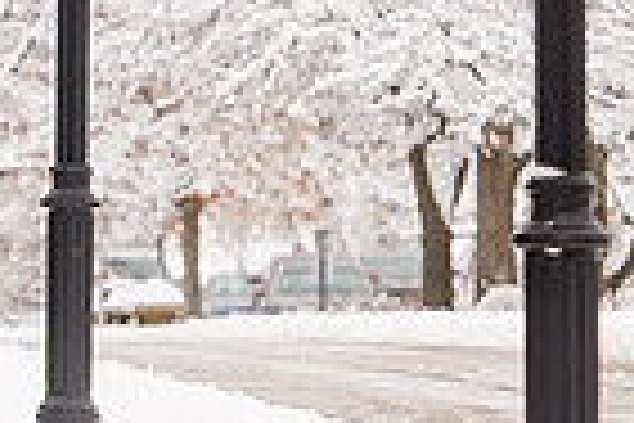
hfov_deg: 3.4
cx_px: -256
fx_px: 10495
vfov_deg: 2.3
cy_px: -25
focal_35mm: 596
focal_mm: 145
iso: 160
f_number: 3.5
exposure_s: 1/400
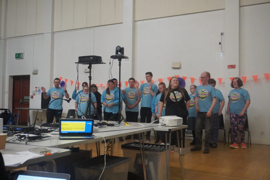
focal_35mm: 39
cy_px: 90
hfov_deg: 49.5
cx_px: 135
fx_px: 293
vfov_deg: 34.2
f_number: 4.5
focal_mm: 26
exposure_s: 1/160
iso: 5000
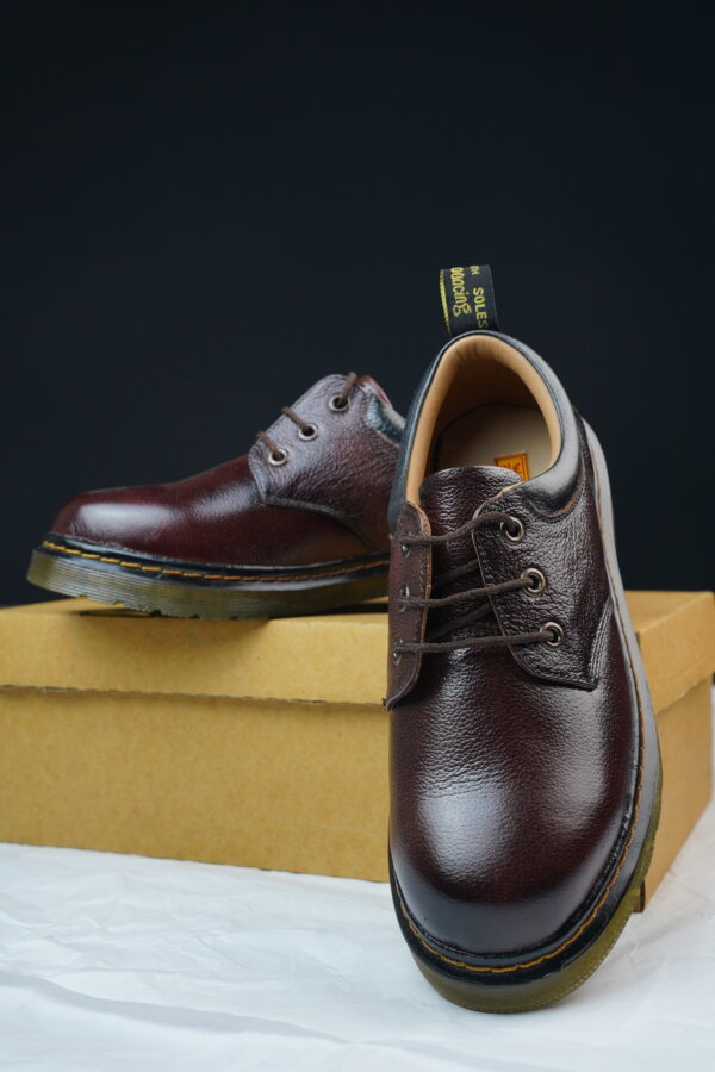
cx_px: 358
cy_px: 536
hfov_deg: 30.3
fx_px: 1323
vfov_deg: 44.1
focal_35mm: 44
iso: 1000
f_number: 8
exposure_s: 1/100
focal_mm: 44.4
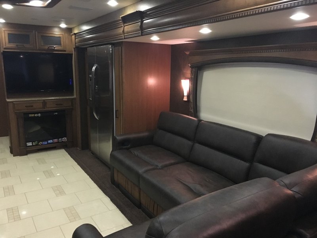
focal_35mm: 29
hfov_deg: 61.7
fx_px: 266
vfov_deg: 48.2
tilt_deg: -9.9
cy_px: 119
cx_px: 158
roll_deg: -0.4
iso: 250
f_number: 2.2
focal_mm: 4.15
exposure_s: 1/15
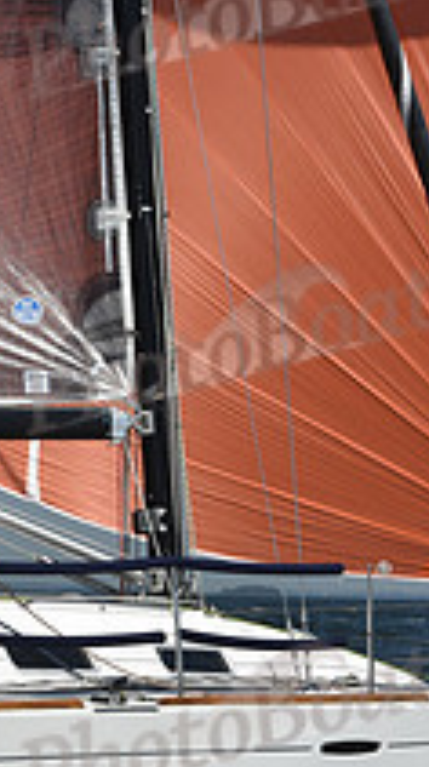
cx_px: -164
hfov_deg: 5.9
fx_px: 4103
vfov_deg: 10.7
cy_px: 580
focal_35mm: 202
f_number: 10
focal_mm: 70
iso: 250
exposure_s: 1/1250
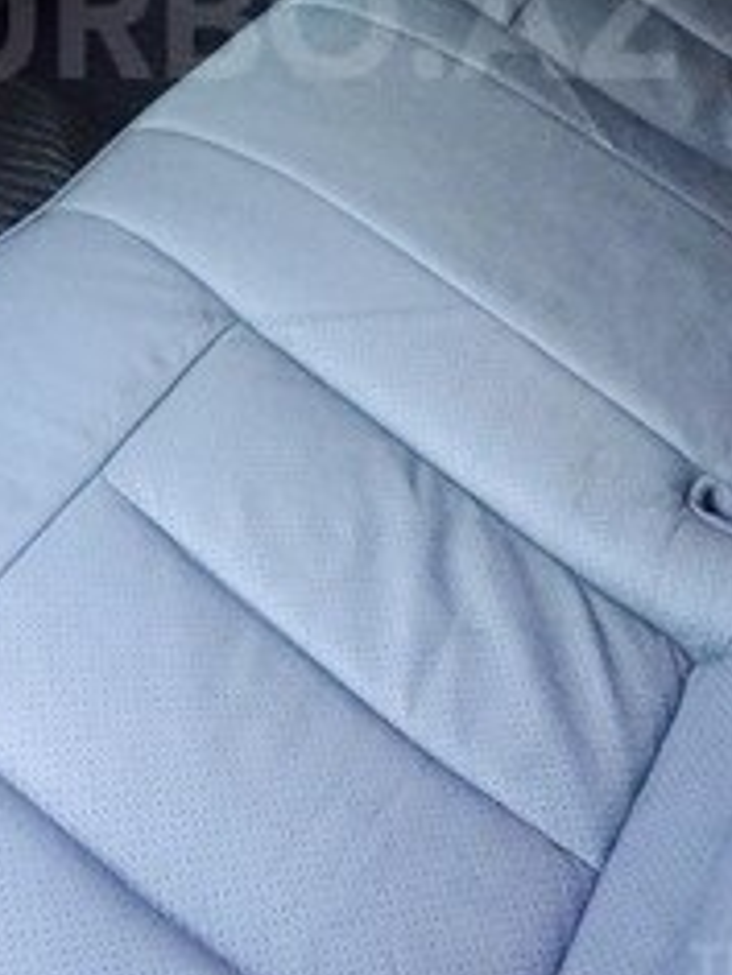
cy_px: 17
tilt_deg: -27.2
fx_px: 1720
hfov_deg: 23.9
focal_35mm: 61
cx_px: 252
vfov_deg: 29.7
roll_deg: -4.3
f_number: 2.2
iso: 320
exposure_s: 1/17
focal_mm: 4.15
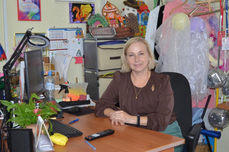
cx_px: 114
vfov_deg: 26.4
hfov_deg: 39.0
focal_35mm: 51
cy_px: 76
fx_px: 324
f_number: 4.5
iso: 800
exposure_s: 1/160
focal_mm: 34
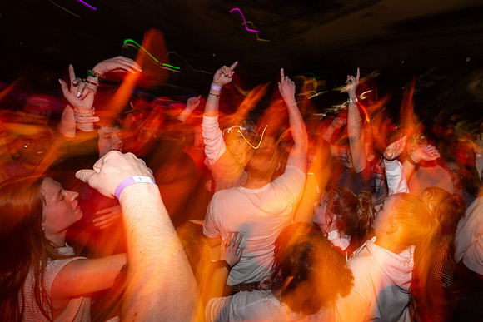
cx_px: 302
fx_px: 235
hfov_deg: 89.7
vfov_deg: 67.8
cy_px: 121
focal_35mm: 18
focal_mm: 14
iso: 500
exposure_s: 1/4
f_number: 5.6
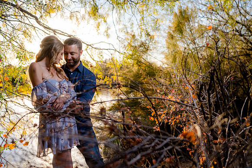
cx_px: 126
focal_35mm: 46
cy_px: 84
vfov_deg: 29.3
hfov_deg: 42.7
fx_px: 322
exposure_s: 1/250
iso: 100
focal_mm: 46
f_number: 4
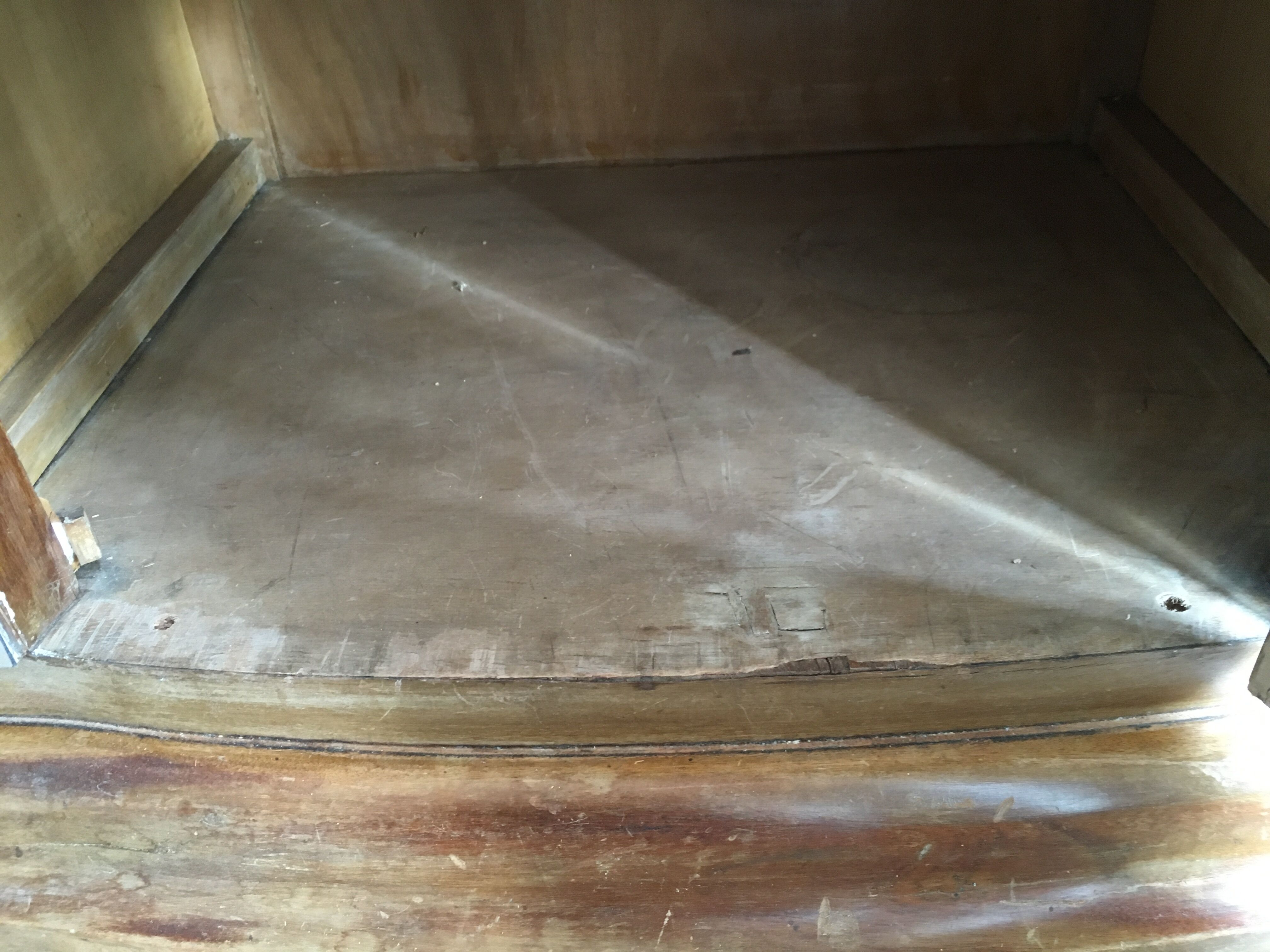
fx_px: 1064
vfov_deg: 48.2
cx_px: 635
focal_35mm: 29
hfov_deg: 61.7
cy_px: 476
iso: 200
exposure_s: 1/20
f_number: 2.2
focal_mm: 4.15
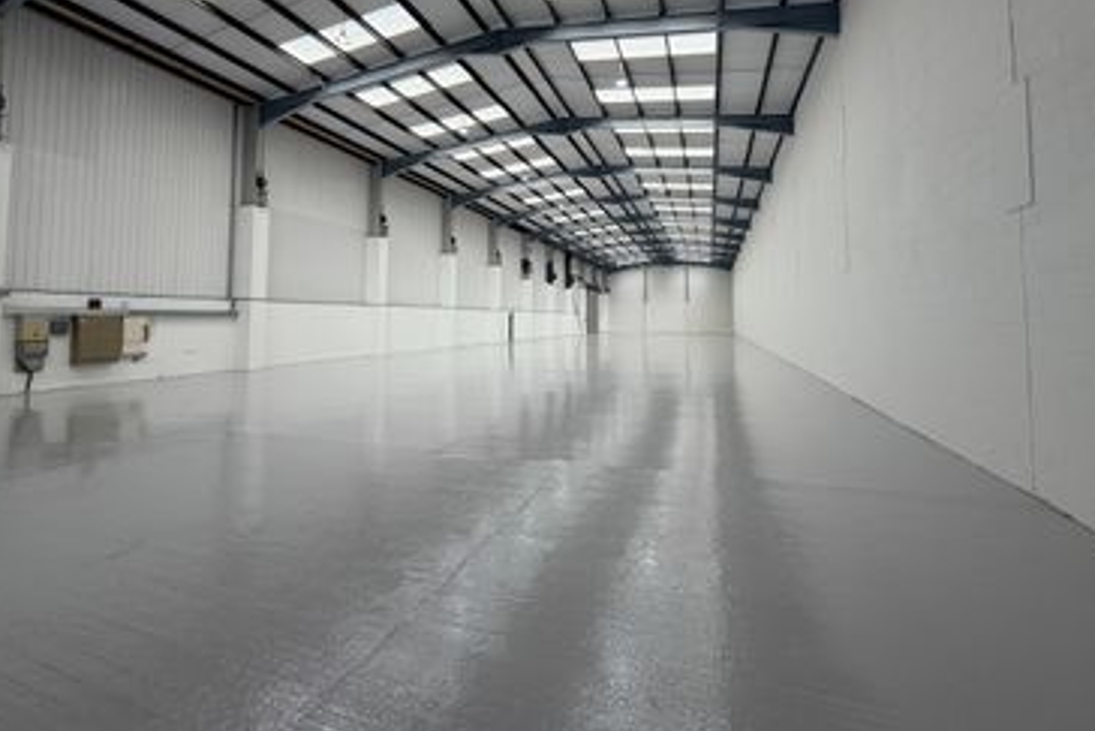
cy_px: 292
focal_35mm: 16
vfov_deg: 73.0
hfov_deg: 96.7
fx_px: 487
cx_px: 563
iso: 40
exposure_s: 1/220
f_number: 2.2
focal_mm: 2.22
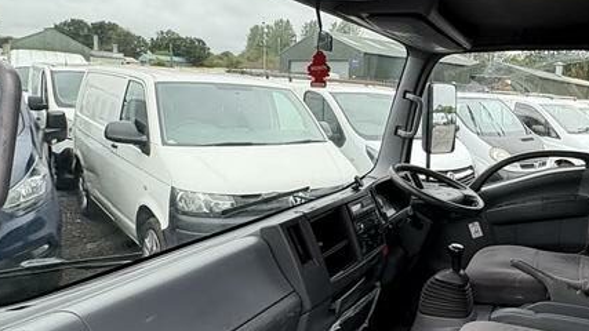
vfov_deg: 36.6
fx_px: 500
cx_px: 444
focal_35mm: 32
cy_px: 157
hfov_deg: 57.8
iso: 64
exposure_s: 1/482
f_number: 2.2
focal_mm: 2.22
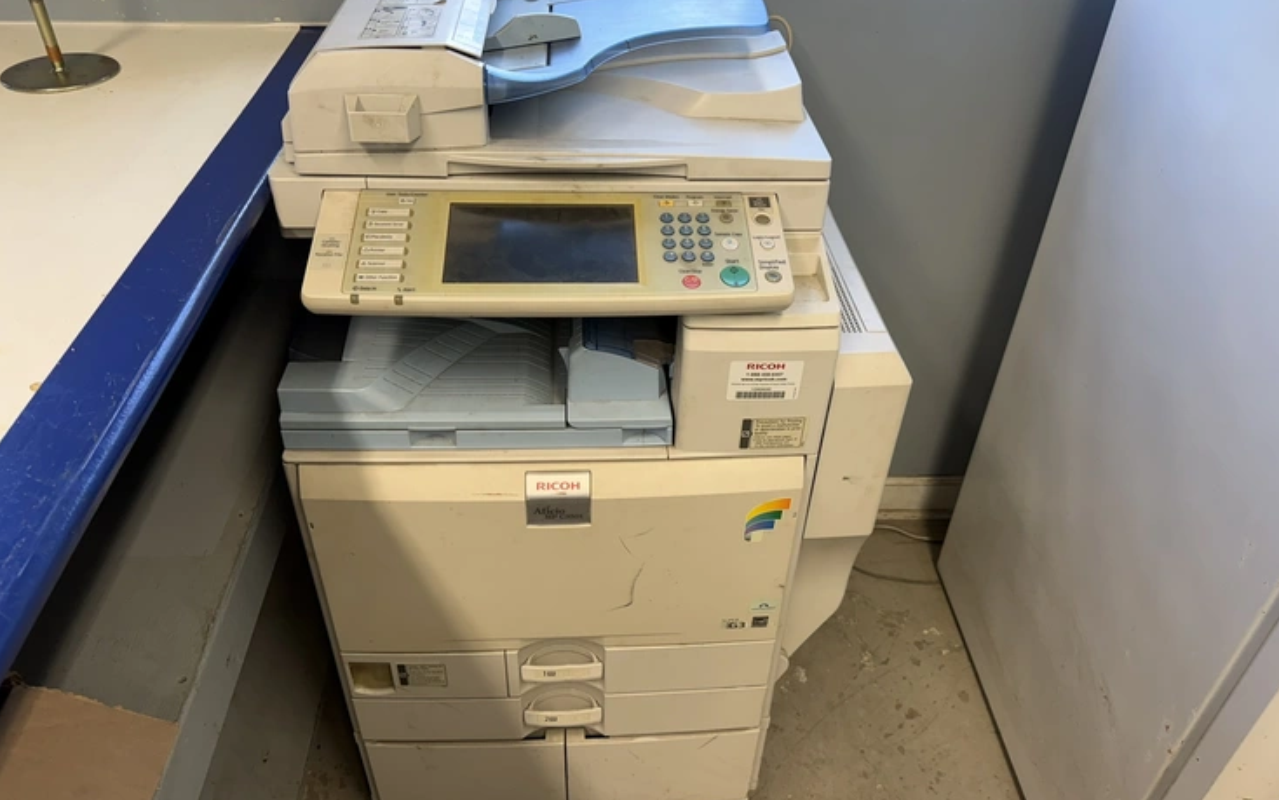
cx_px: 640
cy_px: 376
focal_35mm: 26
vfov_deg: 47.6
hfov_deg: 70.4
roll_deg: -1.6
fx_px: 906
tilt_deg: -37.9
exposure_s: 1/120
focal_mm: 6.76
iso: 125
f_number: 1.78
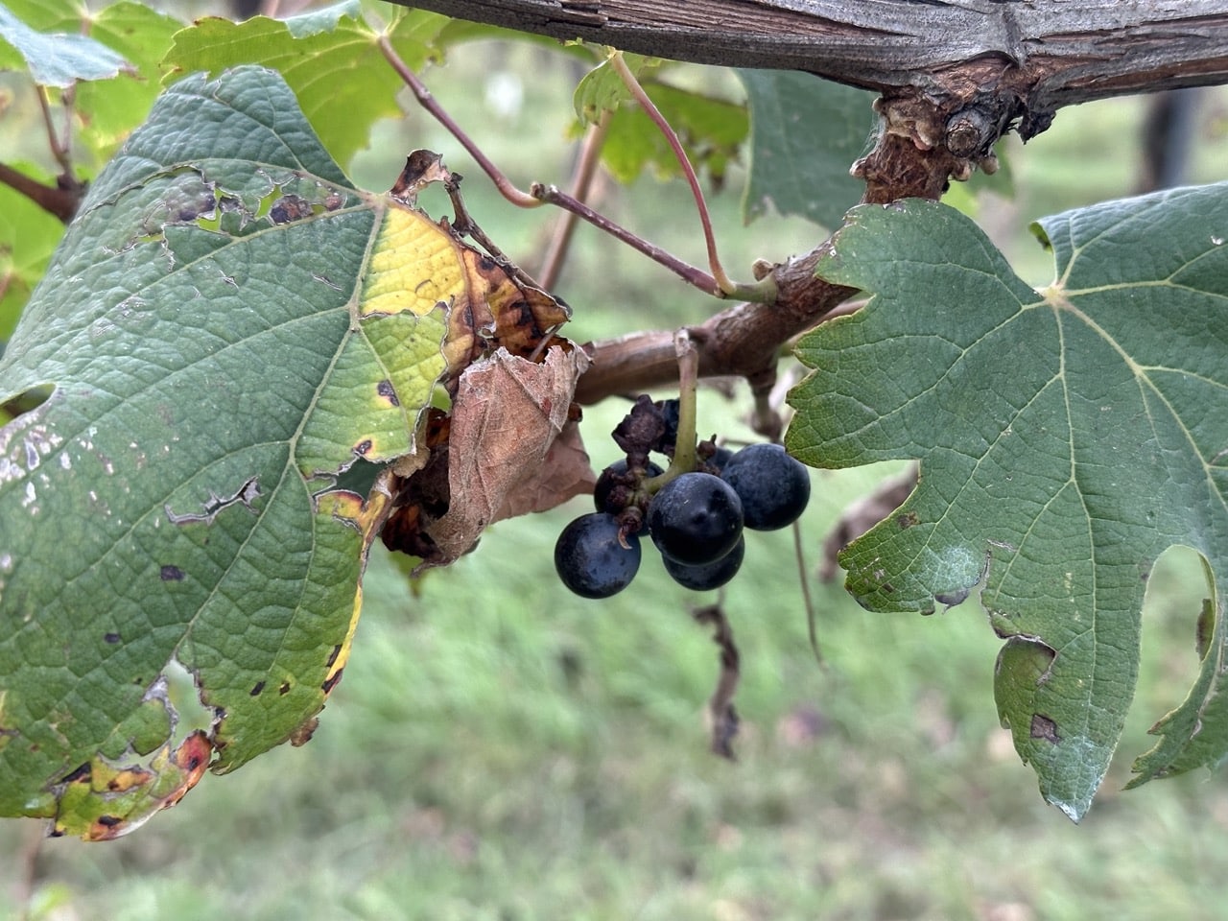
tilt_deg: -15.8
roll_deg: -4.2
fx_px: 1703
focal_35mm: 48
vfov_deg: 30.3
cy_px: 460
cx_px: 614
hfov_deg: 39.7
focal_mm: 6.86
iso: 64
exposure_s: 1/227
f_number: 1.78
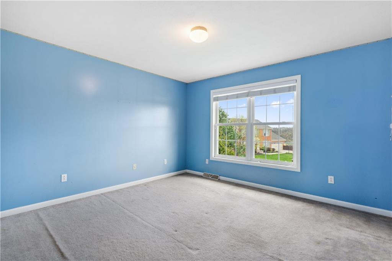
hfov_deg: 96.8
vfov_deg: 73.7
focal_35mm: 16
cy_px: 130
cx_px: 196
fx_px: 174
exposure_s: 1/60
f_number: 4
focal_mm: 16
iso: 125
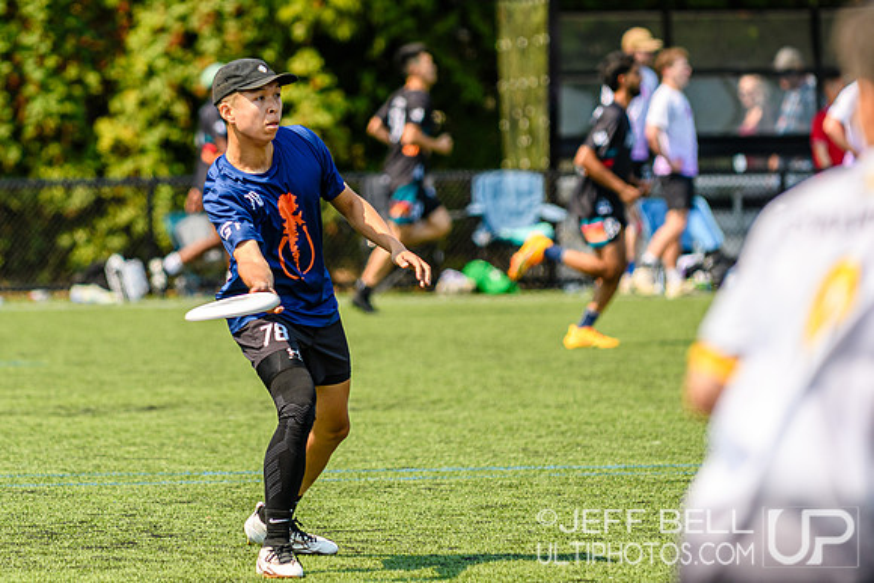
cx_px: 287
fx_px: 9781
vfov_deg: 3.4
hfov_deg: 5.1
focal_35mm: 403
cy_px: 192
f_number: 3.2
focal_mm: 200
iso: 100
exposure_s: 1/1000
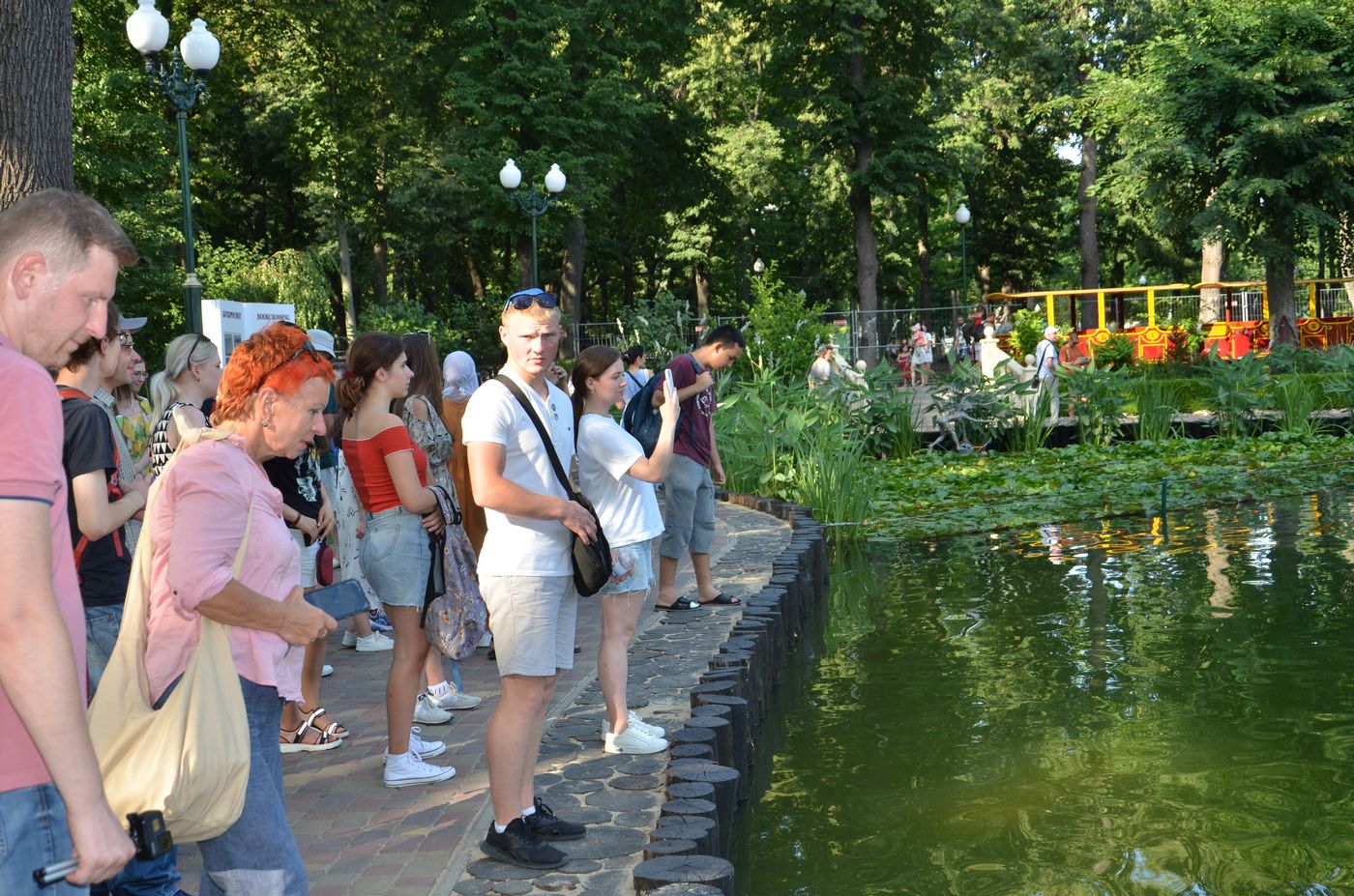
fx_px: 1689
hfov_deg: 43.7
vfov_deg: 29.7
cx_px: 677
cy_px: 448
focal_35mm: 45
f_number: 8
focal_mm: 30
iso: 250
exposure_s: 1/250
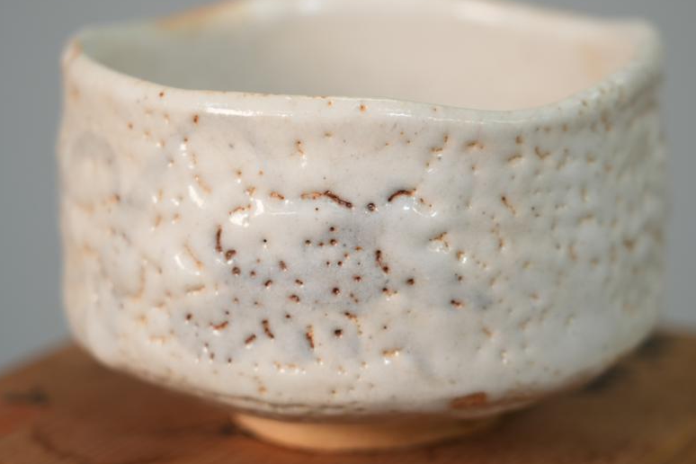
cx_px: 370
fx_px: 2842
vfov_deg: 9.3
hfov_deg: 14.0
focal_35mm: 147
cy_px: 197
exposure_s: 1/125
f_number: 4
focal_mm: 105
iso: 640
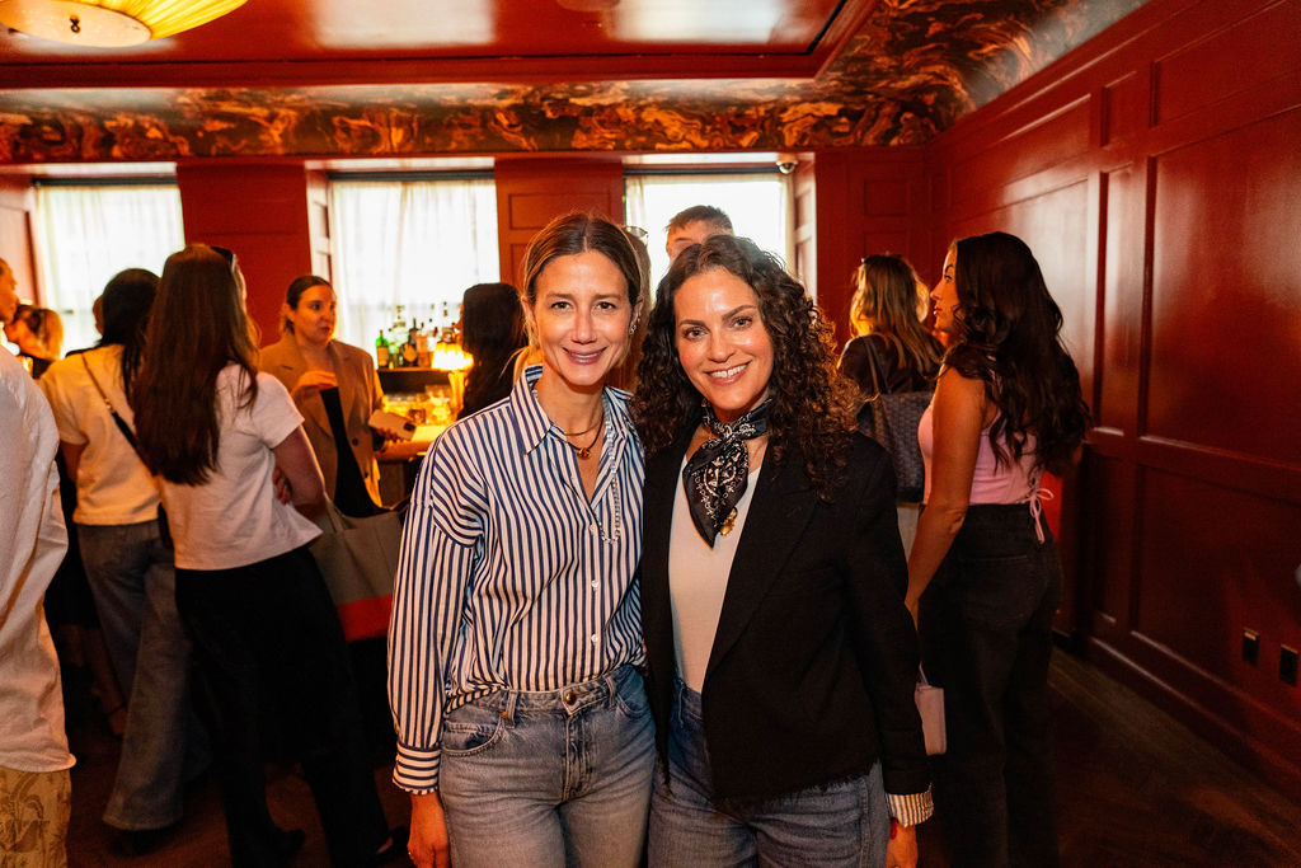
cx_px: 650
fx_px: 867
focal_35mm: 24
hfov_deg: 73.7
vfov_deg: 53.1
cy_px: 434
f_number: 4
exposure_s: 1/60
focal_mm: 24
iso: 6400
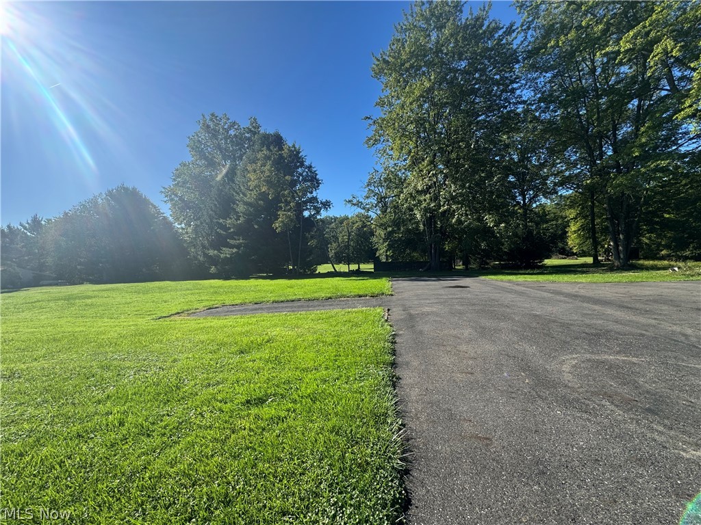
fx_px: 284
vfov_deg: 85.7
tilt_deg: -1.8
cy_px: 262
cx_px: 350
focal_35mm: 14
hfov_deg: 102.1
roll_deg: +3.2
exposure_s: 1/968
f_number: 2.2
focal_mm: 2.22
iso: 40
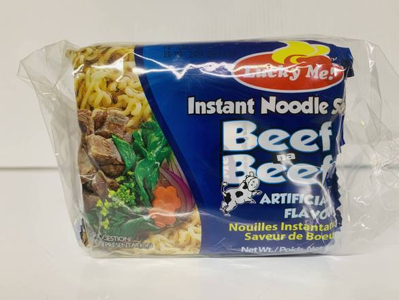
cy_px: 150
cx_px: 200
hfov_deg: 67.3
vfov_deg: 53.1
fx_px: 300
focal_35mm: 26
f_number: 1.8
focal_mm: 4.25
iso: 125
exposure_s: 1/60
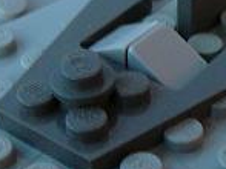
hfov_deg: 16.0
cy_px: 117
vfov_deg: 12.1
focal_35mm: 122
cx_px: 201
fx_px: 796
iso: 200
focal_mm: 5.2
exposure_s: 1/8
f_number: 2.8
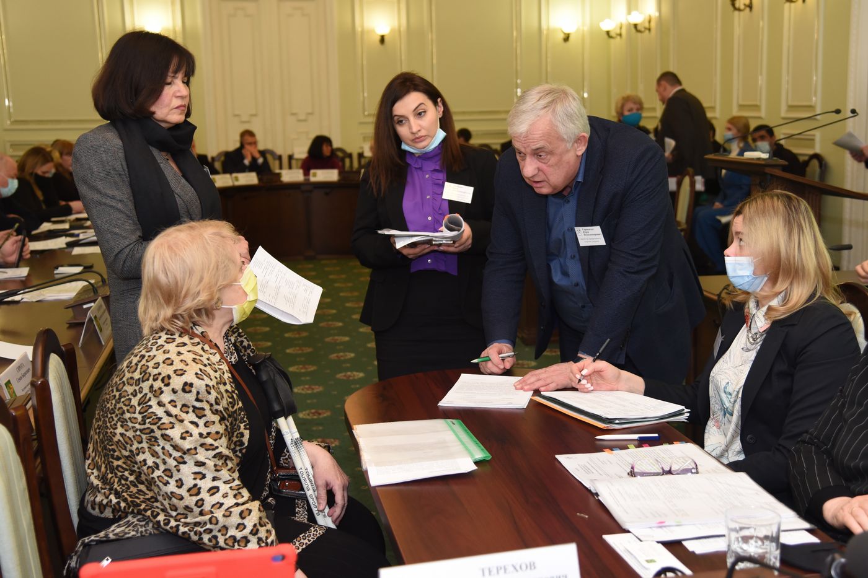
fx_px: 1061
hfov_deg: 44.5
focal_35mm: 44
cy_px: 289
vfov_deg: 30.5
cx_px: 434
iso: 1250
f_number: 4
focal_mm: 44
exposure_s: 1/200
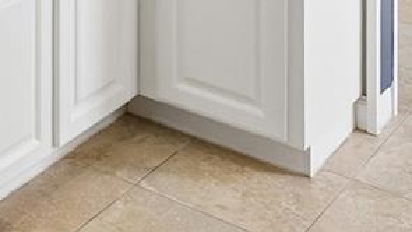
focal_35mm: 91
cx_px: -112
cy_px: -373
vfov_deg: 10.8
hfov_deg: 21.4
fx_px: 994
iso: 400
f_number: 8
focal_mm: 16
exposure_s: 1/50
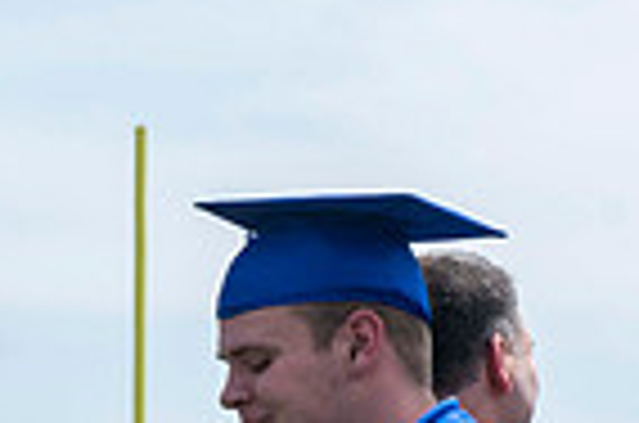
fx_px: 9209
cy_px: 467
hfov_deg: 4.0
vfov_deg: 2.6
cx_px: -258
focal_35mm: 520
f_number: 13
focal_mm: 70
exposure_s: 1/250
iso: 200
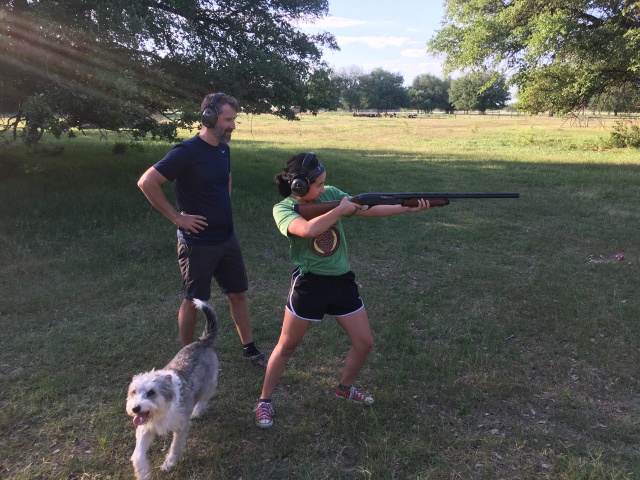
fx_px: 536
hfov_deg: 61.7
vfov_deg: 48.2
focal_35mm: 29
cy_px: 240
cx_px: 320
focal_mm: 4.15
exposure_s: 1/199
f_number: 2.2
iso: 25
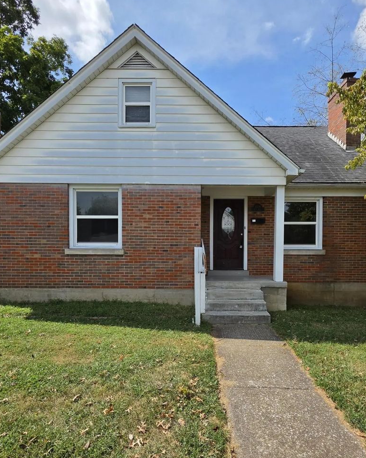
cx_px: 201
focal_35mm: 18
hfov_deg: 73.6
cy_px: 257
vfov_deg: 86.0
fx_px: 244
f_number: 1.9
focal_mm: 2.2
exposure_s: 1/2686
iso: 32
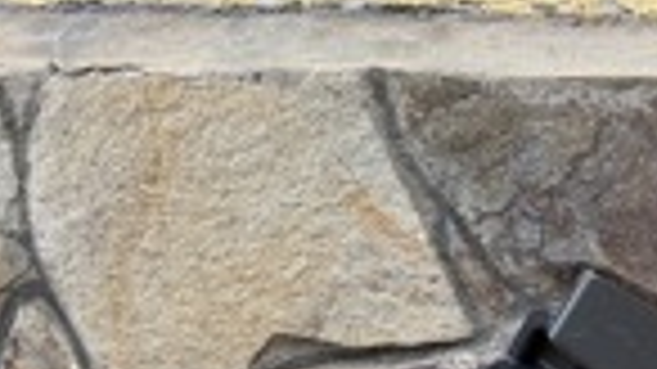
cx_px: 1264
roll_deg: +0.4
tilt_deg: -33.8
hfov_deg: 15.4
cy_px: 716
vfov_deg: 9.8
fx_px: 2003
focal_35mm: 115
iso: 100
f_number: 1.78
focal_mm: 6.76
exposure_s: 1/121
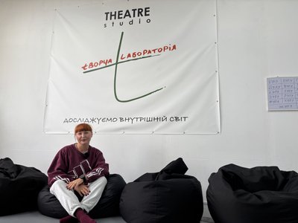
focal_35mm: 26
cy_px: 112
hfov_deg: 67.3
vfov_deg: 53.1
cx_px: 149
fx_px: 224
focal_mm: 5.96
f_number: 1.6
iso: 32
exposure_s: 1/112
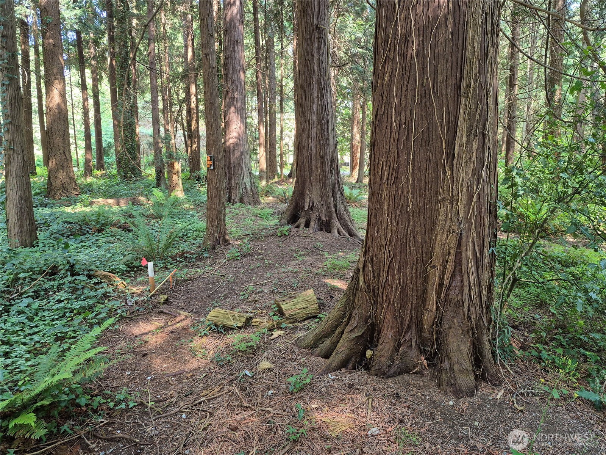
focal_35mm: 23
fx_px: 403
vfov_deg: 58.9
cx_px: 303
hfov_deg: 73.9
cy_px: 228
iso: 250
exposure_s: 1/120
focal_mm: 5.4
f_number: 1.8
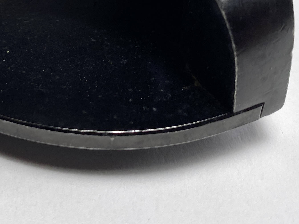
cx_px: -4
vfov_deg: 18.8
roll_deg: +1.7
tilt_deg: -38.0
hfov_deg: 24.7
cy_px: -27
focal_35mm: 75
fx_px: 648
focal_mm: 4.25
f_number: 1.8
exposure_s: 1/405
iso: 32
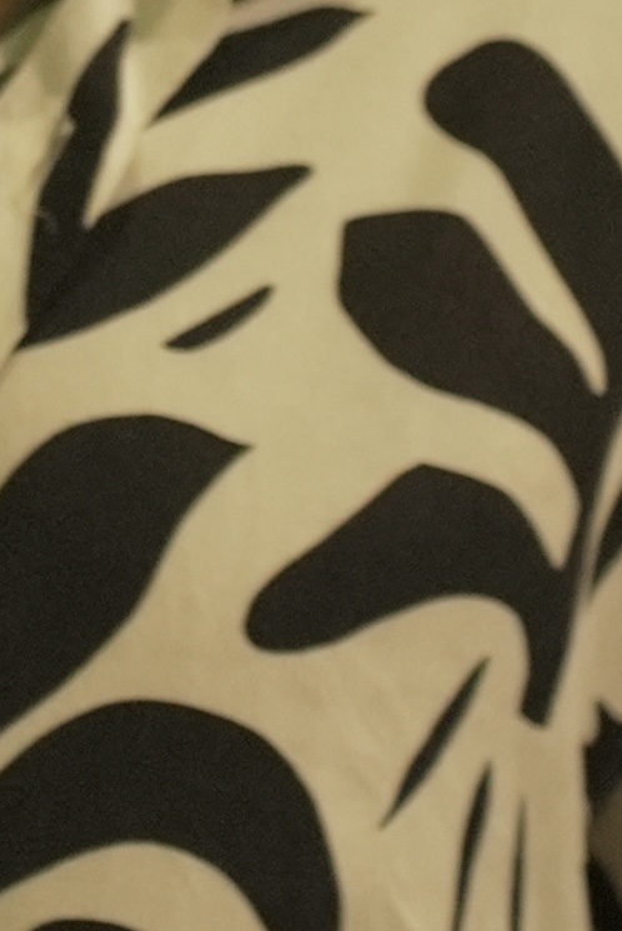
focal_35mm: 416
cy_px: -419
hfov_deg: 3.3
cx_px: -385
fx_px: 10761
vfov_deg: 4.9
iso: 5000
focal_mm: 75
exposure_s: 1/100
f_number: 2.8
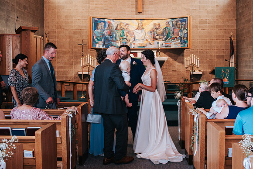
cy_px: 76
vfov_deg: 31.5
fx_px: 299
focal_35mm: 43
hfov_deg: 45.7
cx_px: 144
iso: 1000
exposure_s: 1/125
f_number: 3.2
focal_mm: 35
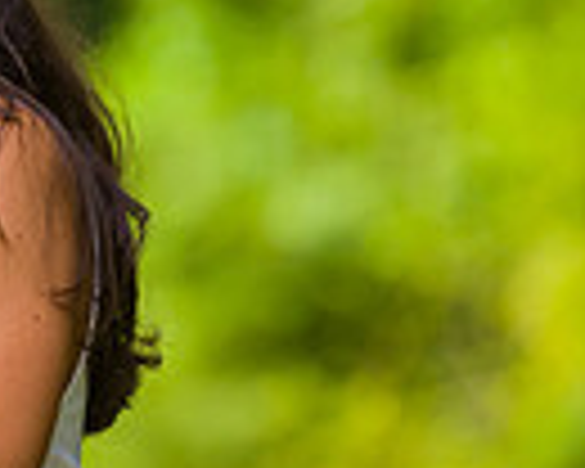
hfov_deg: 2.5
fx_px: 13435
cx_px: -526
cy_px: 173
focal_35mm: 776
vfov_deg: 2.0
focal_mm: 185
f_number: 4
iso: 200
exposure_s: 1/400
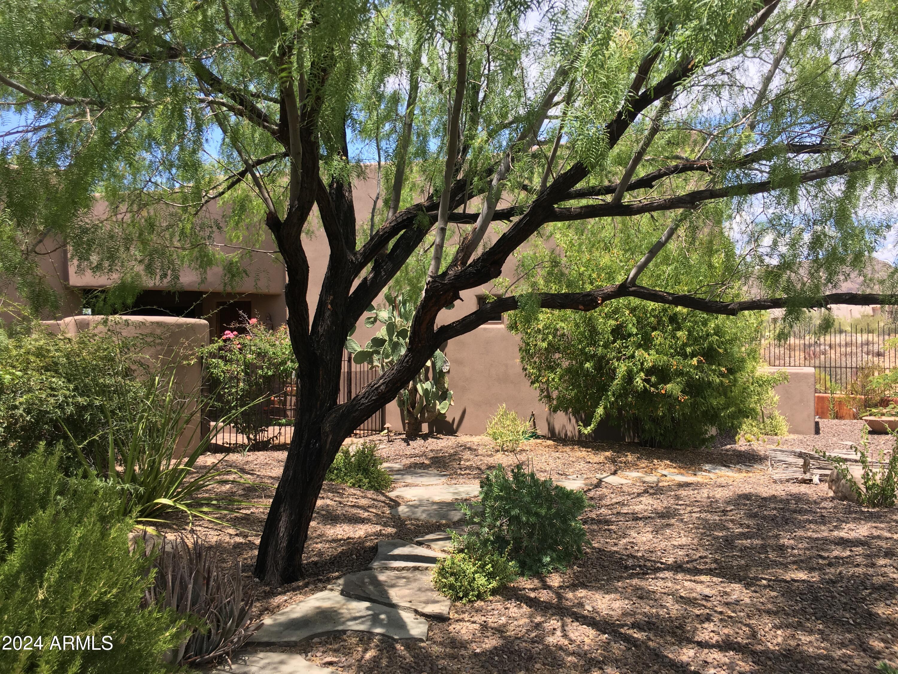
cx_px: 449
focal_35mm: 29
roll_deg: +0.5
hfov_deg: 61.7
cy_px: 337
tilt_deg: +1.8
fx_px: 752
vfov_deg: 48.2
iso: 25
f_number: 2.2
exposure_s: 1/591
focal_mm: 4.15
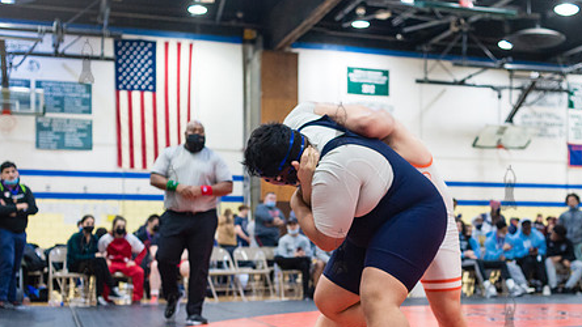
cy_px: 250
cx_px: 340
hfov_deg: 39.7
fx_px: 803
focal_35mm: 52
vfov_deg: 22.8
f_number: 3.5
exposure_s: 1/320
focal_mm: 35
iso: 4000
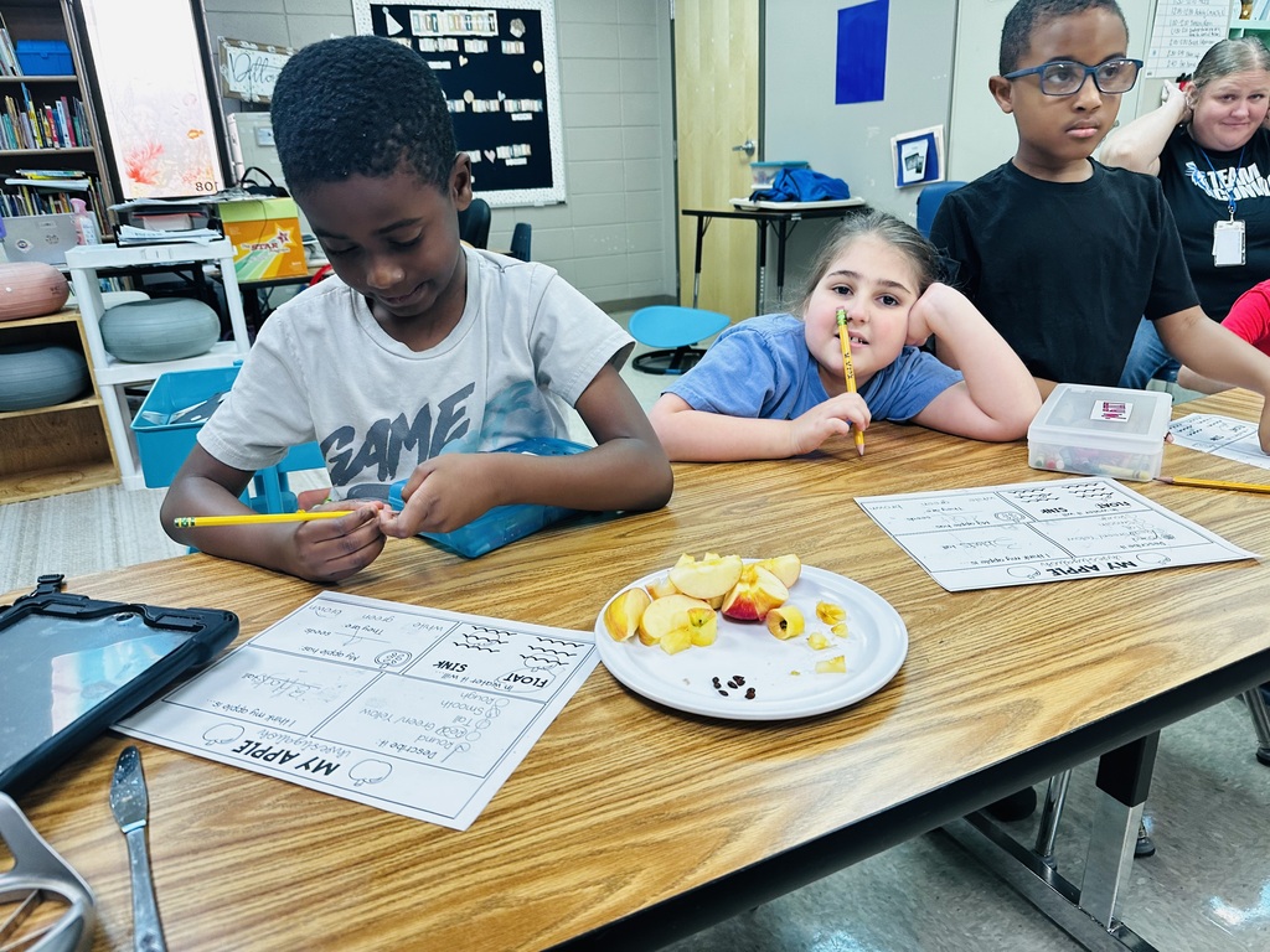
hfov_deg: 71.6
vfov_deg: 56.8
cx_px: 635
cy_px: 476
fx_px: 881
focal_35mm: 24
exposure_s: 1/60
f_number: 1.78
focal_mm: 6.86
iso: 160
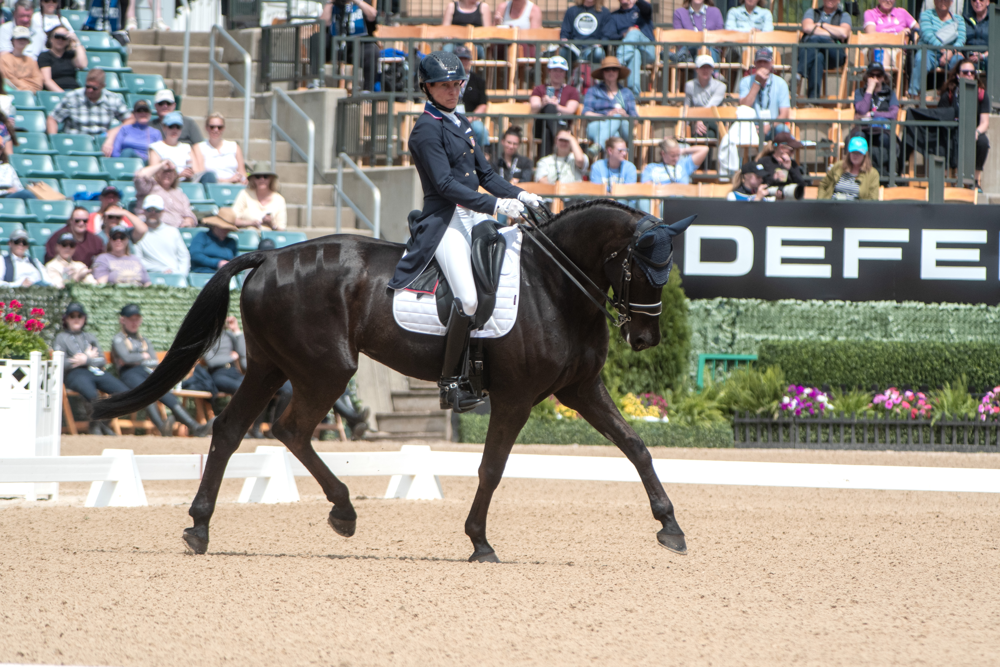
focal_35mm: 510
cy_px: 334
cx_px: 500
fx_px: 14166
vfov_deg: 2.7
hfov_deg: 4.0
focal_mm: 340
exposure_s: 1/1250
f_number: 6.7
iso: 360
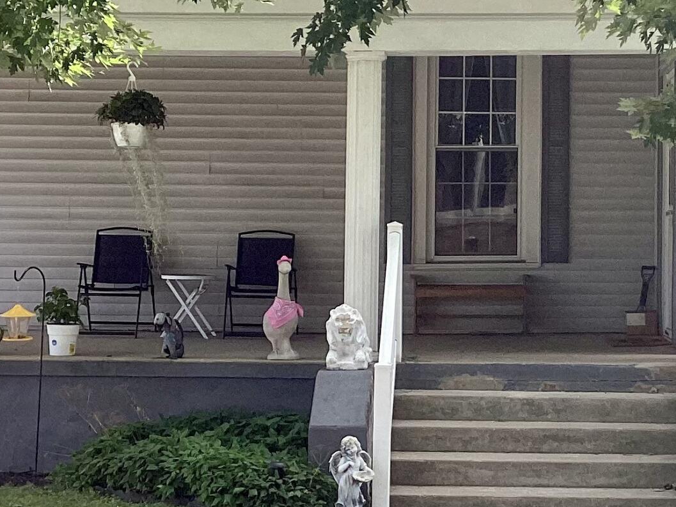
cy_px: 176
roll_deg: -0.2
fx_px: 1719
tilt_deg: +0.6
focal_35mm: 88
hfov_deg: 22.1
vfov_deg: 16.8
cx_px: 473
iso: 25
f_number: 2.4
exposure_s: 1/290
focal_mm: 3.3
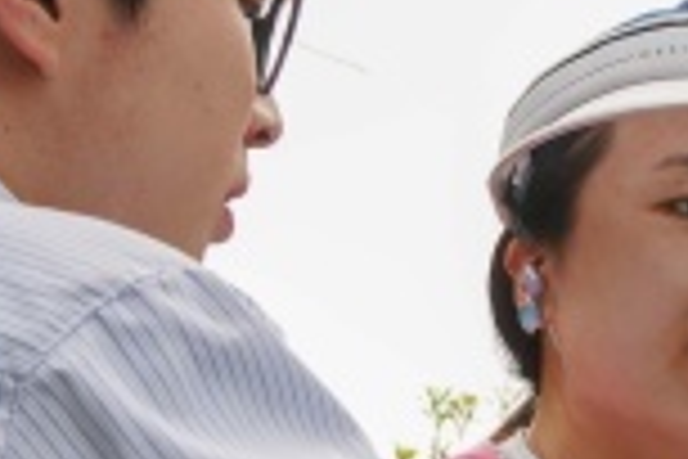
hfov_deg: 14.5
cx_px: 994
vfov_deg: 10.3
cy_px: 333
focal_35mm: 133
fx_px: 2542
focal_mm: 34
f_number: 9
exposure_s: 1/160
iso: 320
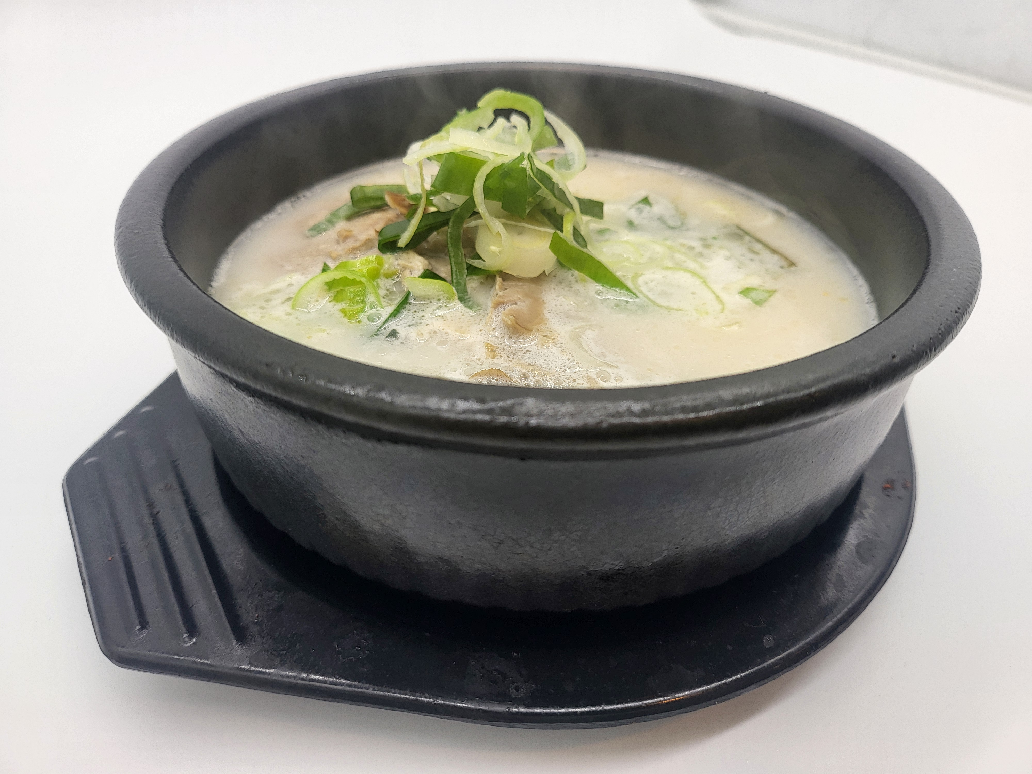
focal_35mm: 24
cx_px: 516
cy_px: 387
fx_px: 716
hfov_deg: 71.6
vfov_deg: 56.8
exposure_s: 1/300
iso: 40
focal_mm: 5
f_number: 1.8
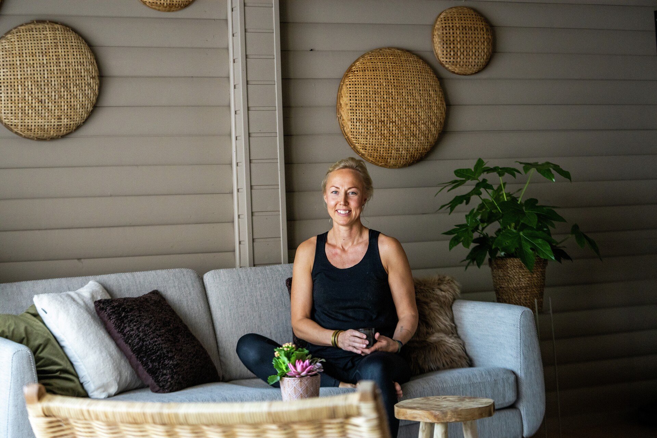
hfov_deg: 26.0
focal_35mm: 78
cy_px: 219
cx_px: 328
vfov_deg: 17.5
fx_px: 1423
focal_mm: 78
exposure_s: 1/500
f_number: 3.2
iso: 2000
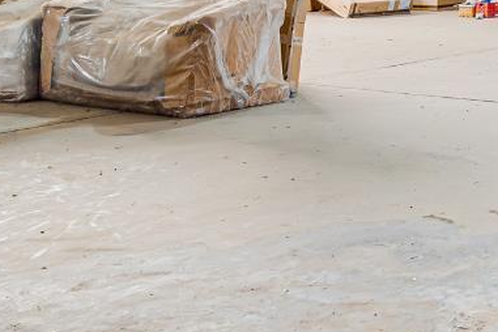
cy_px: -42
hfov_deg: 29.6
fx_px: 871
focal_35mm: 63
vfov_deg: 20.5
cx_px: 507
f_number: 11
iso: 1250
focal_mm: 16
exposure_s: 1.6
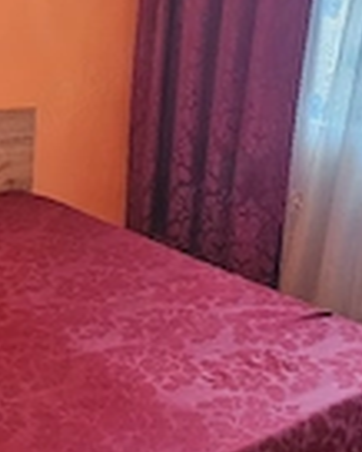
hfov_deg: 23.1
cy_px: 150
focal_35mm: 66
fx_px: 883
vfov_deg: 28.5
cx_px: 123
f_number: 1.7
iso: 250
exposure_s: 1/101
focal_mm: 6.3
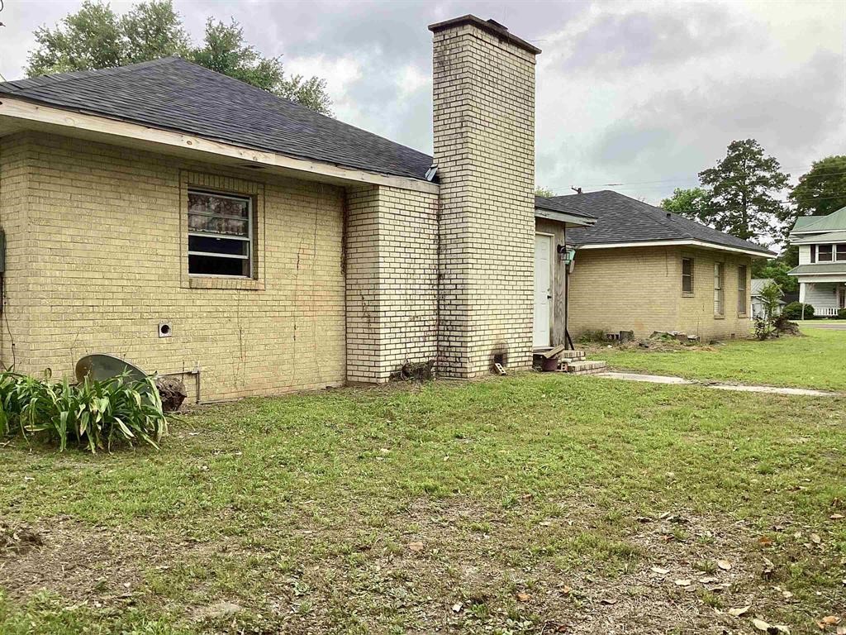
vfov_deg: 45.4
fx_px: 758
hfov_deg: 58.4
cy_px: 318
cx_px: 423
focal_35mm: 31
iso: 25
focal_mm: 3.3
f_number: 2.4
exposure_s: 1/165
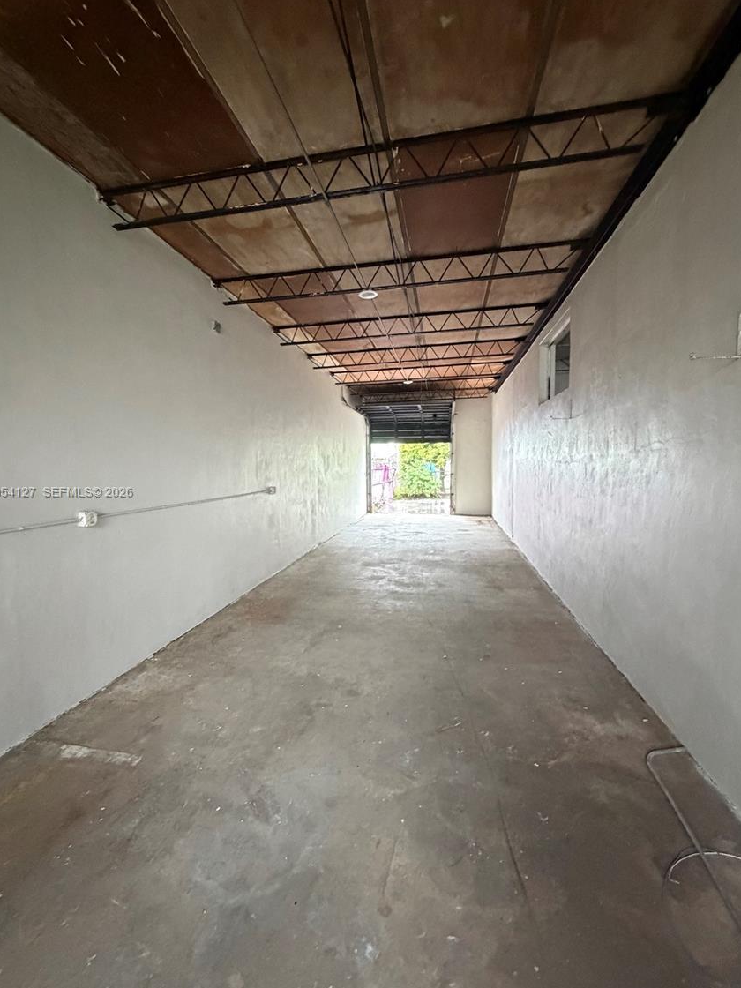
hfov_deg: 81.7
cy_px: 493
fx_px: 428
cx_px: 366
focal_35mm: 15
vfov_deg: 98.2
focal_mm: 2.22
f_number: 2.2
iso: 1000
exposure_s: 1/60
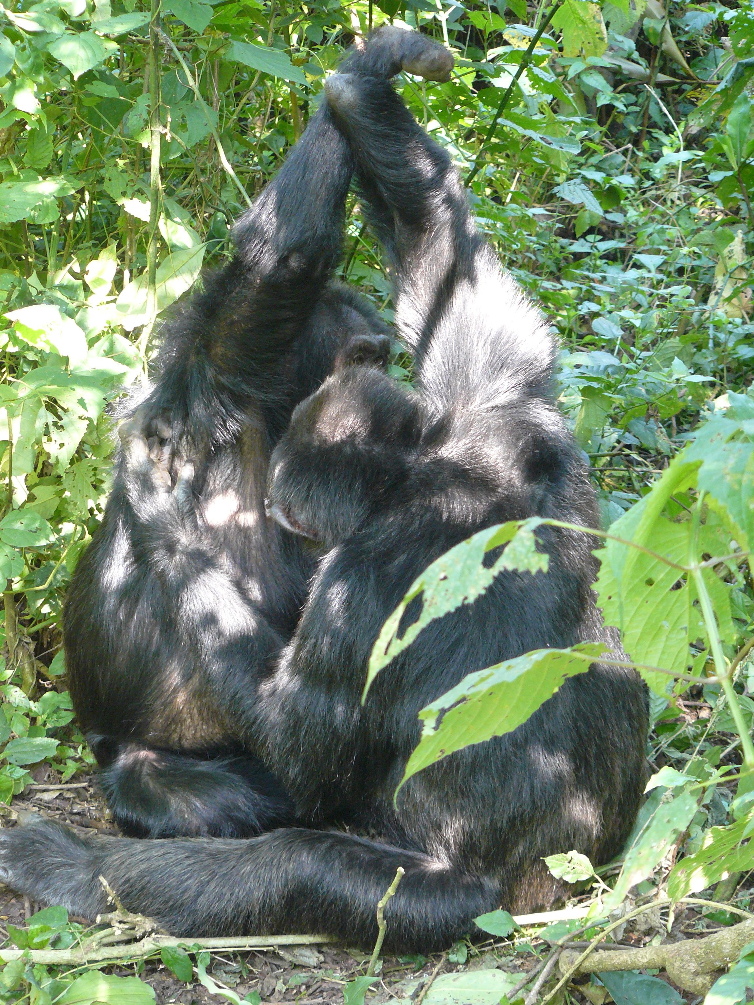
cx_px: 377
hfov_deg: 14.0
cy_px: 502
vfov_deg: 18.5
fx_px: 3078
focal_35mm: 106
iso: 200
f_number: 3.2
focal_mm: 17.7
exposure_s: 1/30
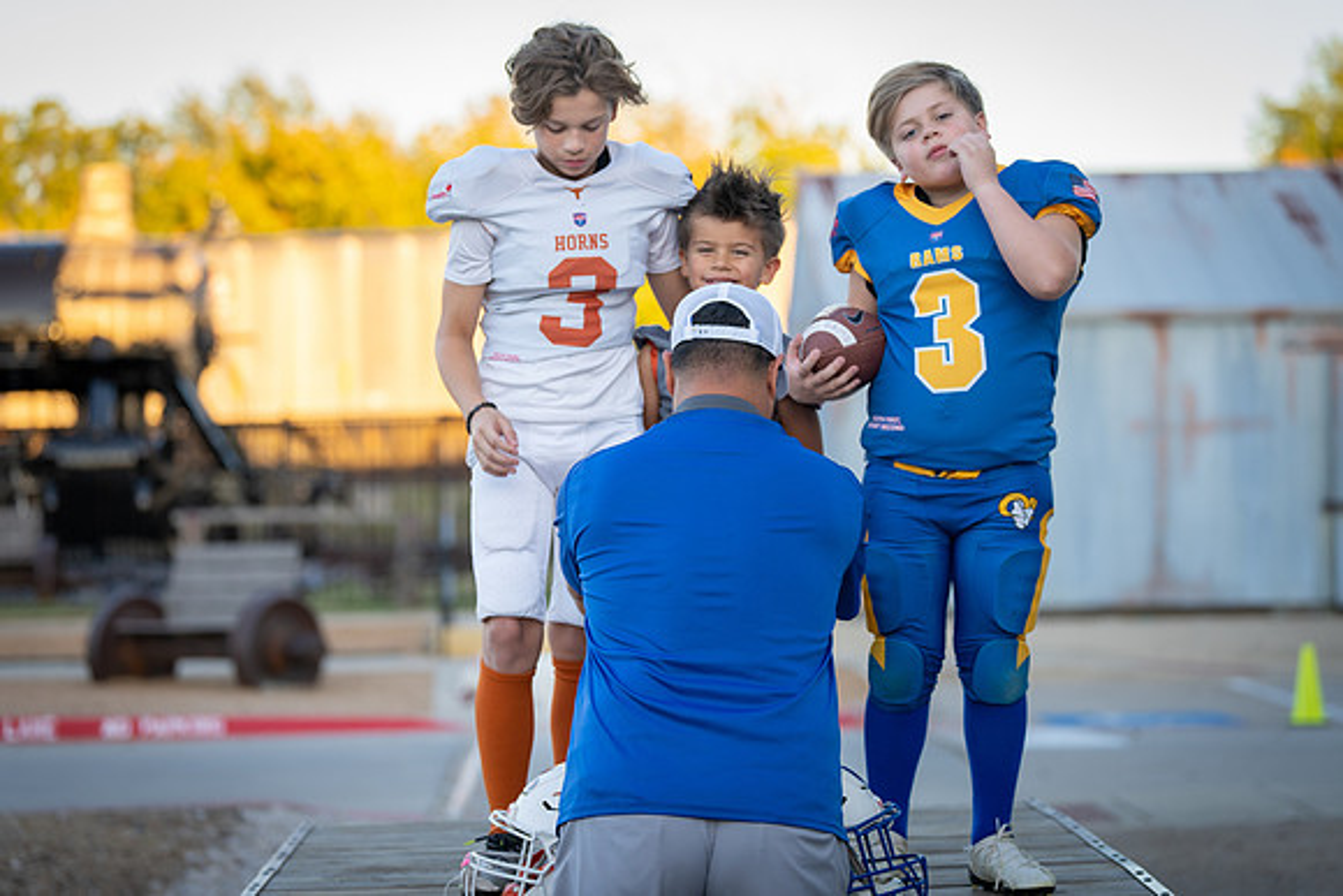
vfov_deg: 13.5
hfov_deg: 20.2
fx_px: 3775
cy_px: 448
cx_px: 672
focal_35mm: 101
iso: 250
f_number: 2.8
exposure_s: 1/320
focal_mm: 97
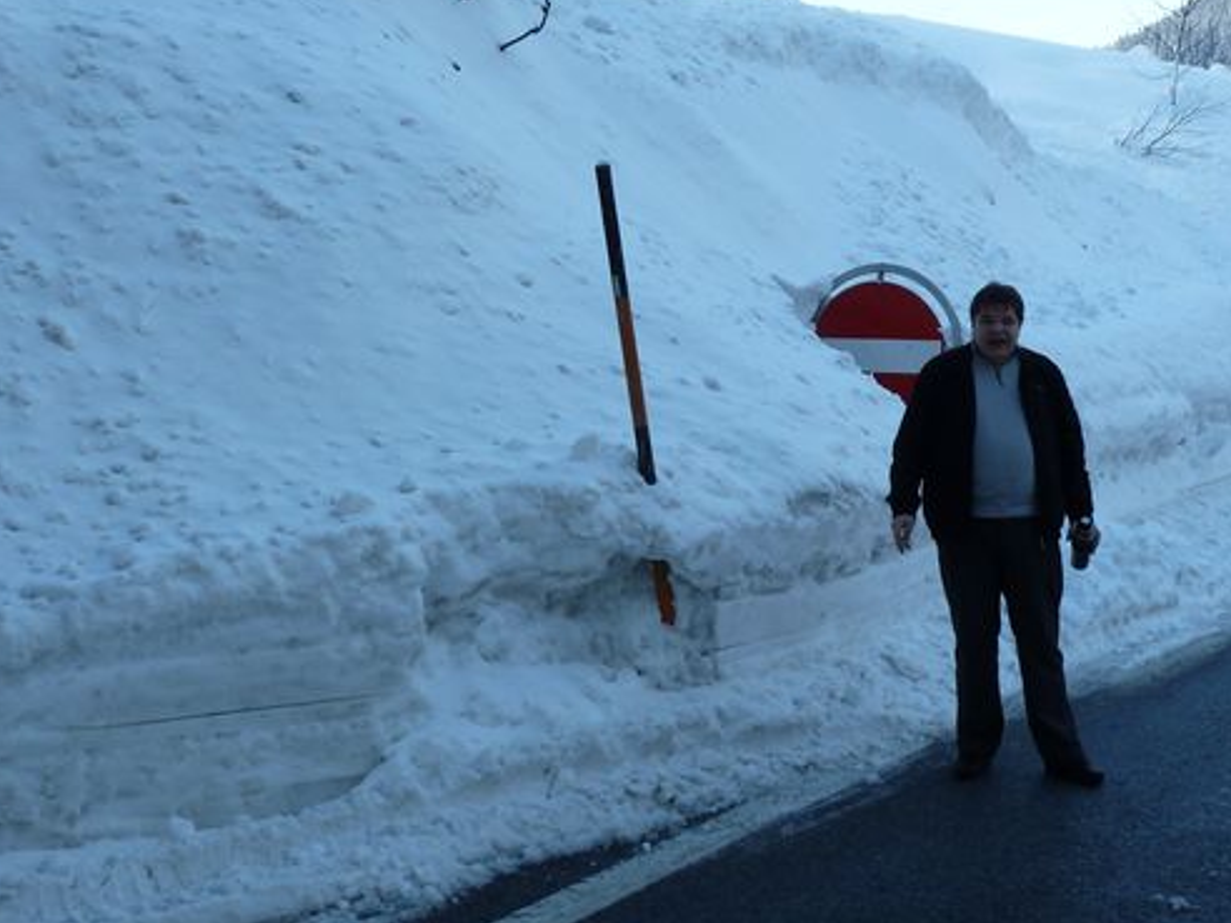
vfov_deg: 28.0
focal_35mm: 52
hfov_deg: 36.6
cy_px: 365
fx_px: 1849
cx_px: 761
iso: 80
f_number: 4
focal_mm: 6.5
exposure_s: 1/160
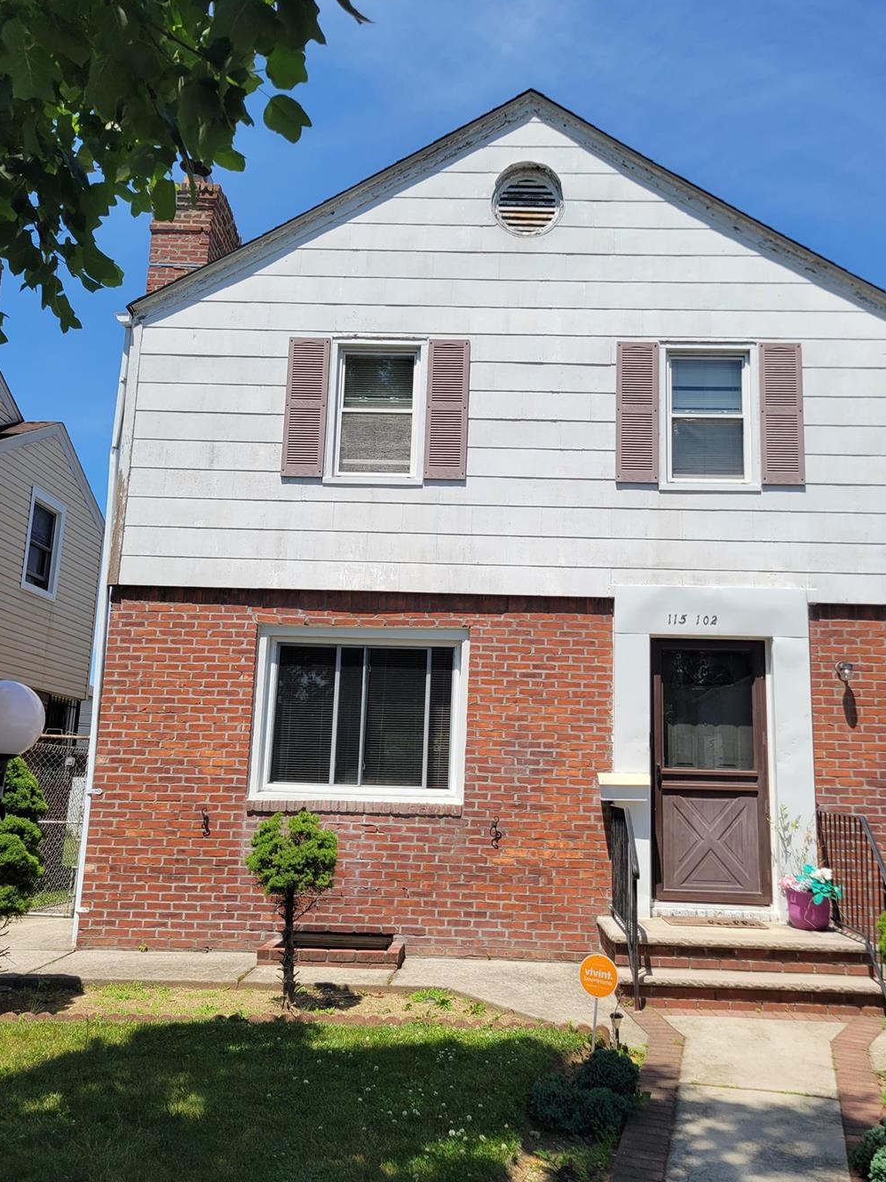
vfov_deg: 60.0
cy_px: 614
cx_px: 487
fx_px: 1024
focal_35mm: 30
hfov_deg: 46.7
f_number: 1.8
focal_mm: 5.4
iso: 40
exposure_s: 1/2565
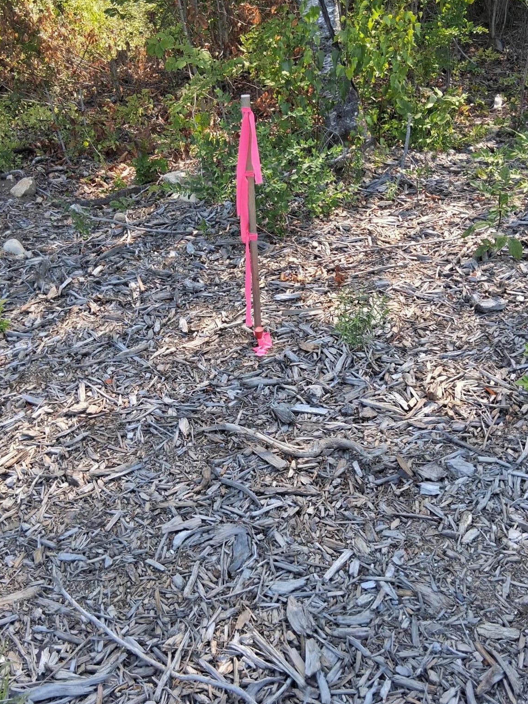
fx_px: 691
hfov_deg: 41.7
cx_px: 291
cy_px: 338
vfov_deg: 53.9
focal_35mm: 34
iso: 25
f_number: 1.8
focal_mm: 3.98
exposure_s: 1/120
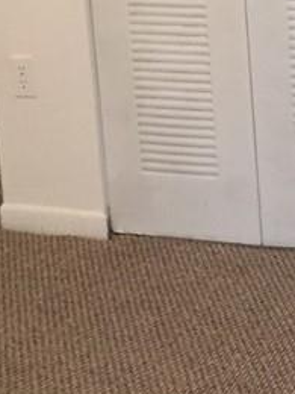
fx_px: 1295
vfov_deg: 16.7
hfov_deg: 12.7
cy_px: -48
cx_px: 331
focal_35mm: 114
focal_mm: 4.15
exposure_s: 1/24
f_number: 2.2
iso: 250
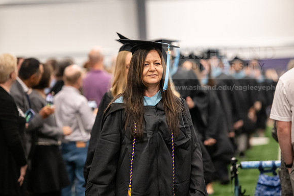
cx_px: 146
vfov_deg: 8.8
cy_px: 98
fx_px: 1274
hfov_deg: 13.2
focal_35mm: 156
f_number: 3.2
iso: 3200
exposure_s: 1/200
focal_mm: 155
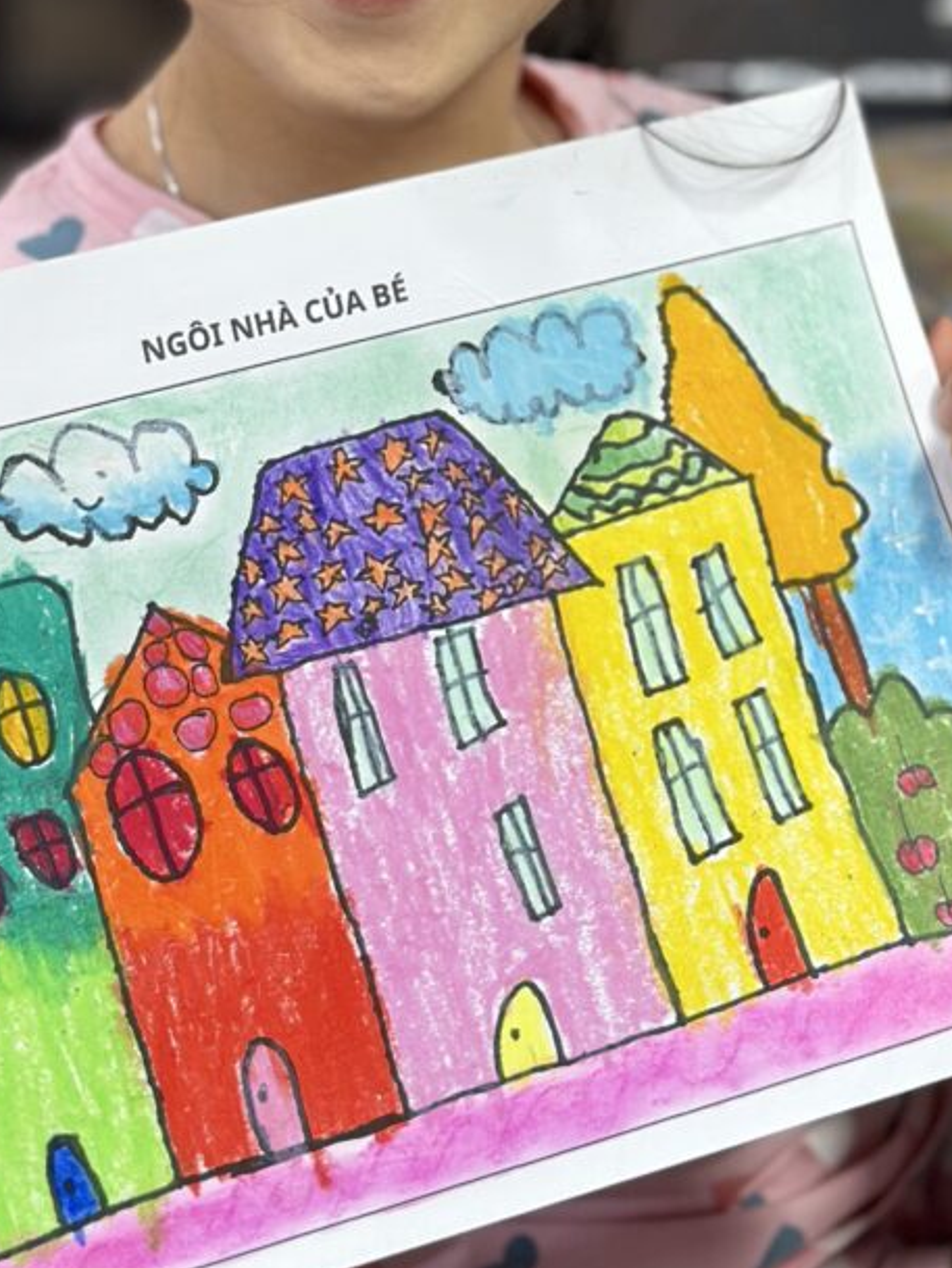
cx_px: 546
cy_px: 172
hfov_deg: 14.1
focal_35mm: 105
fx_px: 3849
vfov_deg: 18.5
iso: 80
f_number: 1.78
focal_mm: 6.86
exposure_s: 1/50
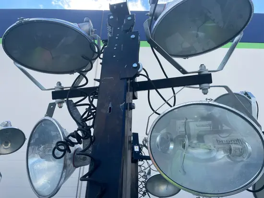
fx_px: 198
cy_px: 99
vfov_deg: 53.1
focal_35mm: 26
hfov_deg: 67.3
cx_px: 132
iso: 50
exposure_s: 1/1689
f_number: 1.6
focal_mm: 4.2
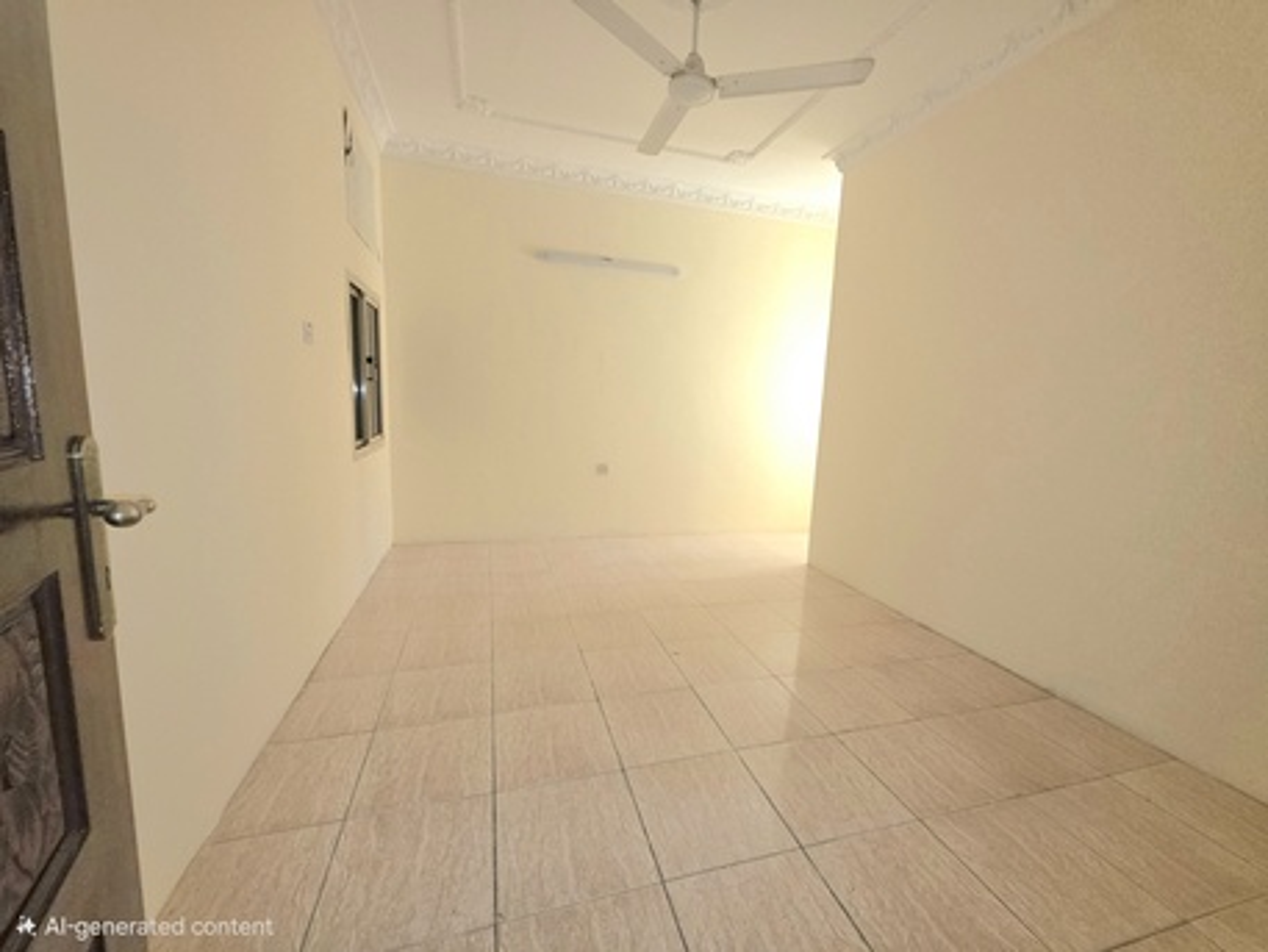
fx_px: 476
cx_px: 634
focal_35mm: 13
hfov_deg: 106.2
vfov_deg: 89.9
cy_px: 476
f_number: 1.9
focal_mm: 2.2
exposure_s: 1/60.2
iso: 125
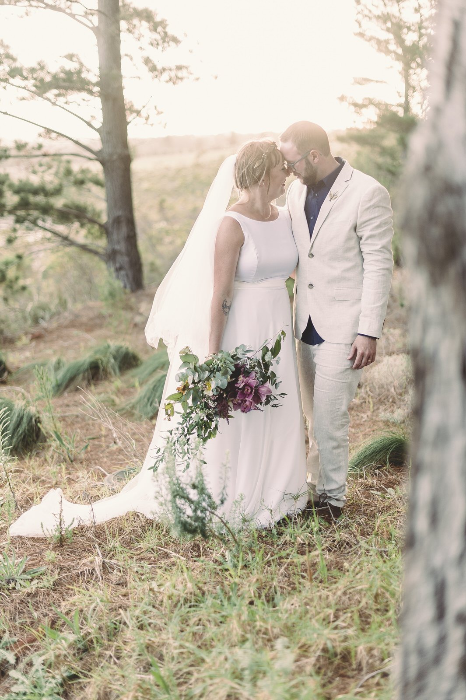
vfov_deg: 39.6
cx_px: 233
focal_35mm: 50
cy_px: 350
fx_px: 972
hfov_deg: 27.0
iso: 320
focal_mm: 50
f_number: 2
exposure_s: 1/500
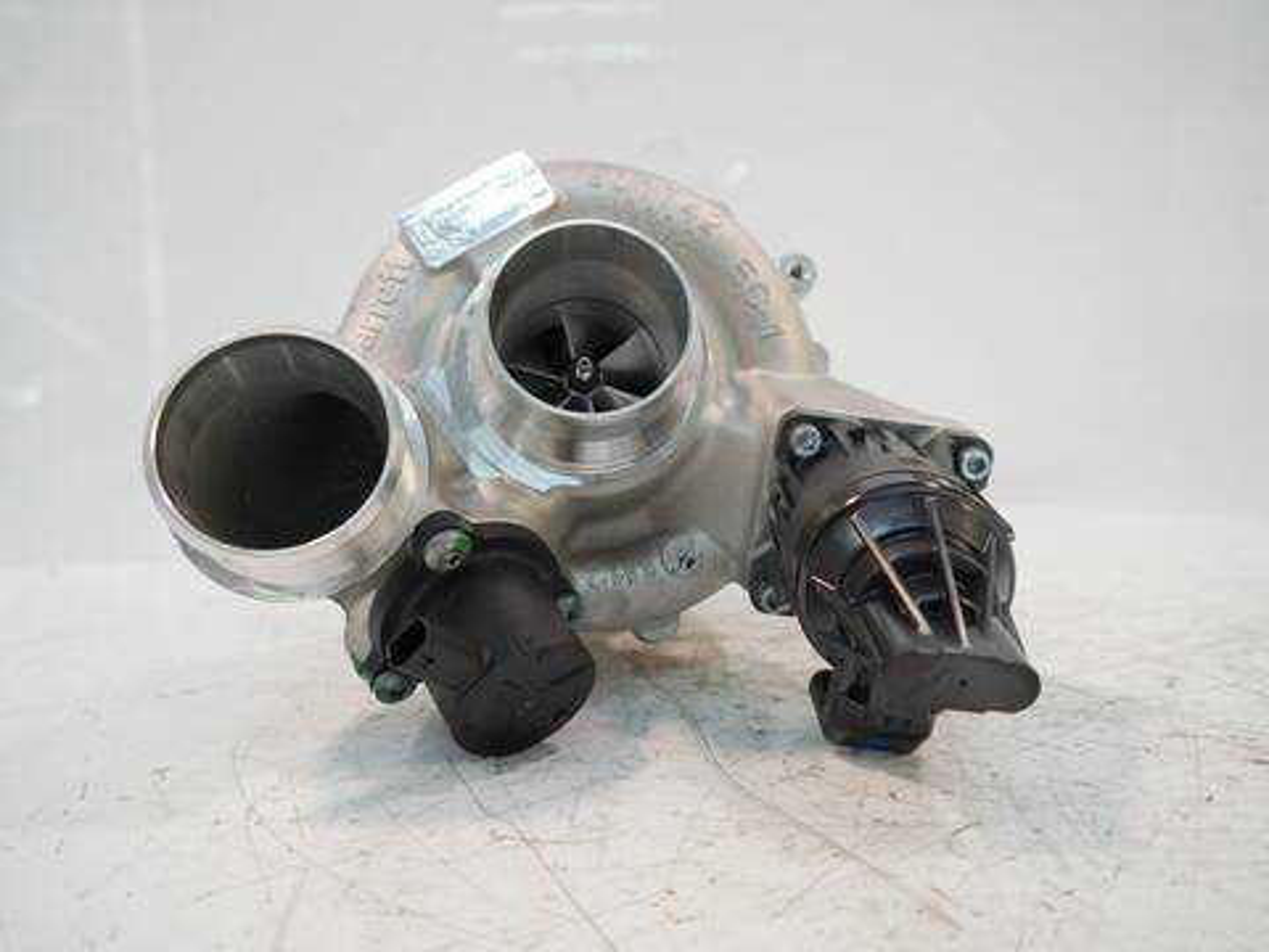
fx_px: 1026
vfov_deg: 49.7
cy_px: 476
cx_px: 634
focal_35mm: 28
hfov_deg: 63.4
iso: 400
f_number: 3.5
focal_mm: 14
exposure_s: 1/60
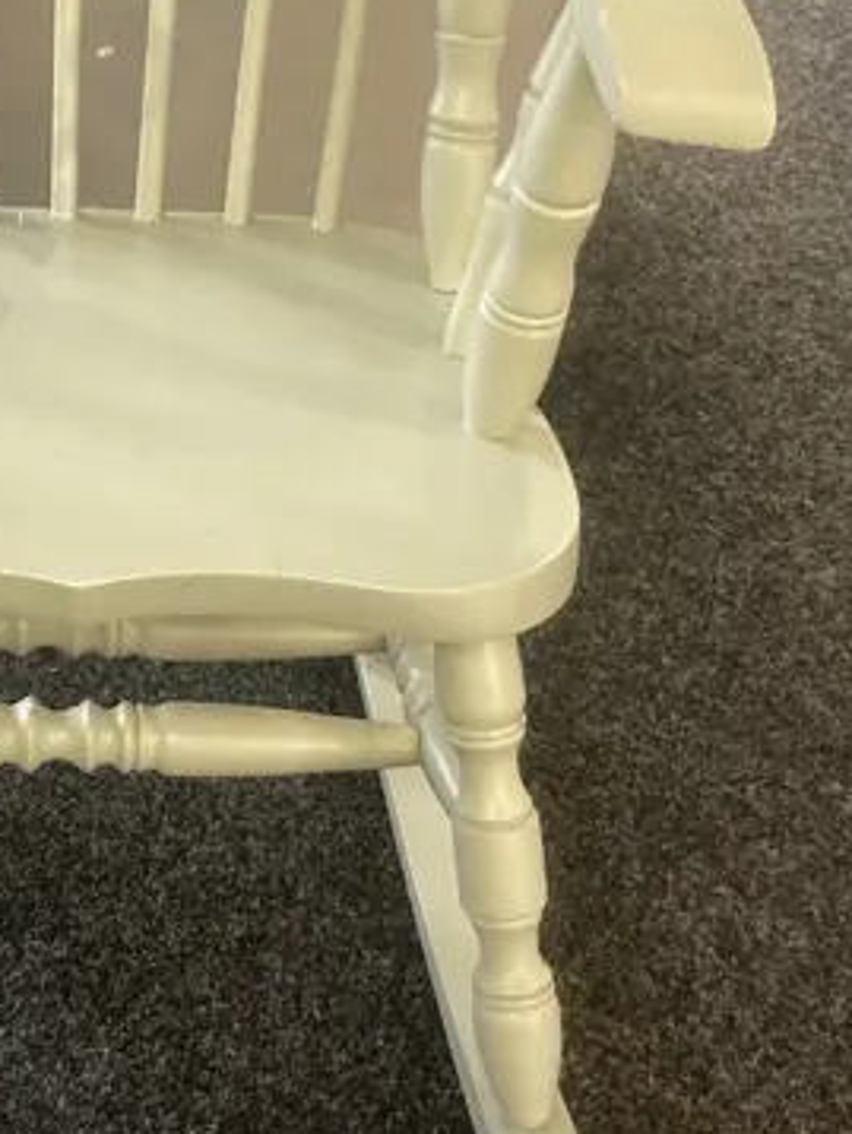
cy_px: 187
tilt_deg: -29.5
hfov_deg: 18.1
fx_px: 2622
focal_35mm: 80
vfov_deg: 23.9
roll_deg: -2.0
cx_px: 29
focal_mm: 3.99
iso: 200
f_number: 1.8
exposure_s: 1/50
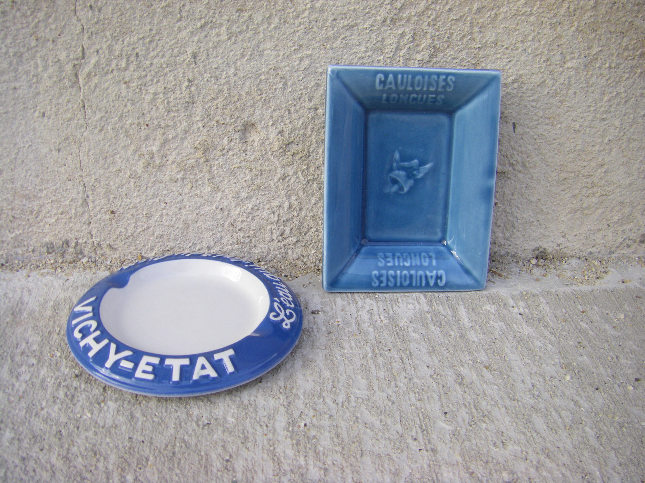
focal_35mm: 38
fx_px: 708
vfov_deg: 37.7
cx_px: 322
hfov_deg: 49.0
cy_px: 242
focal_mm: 6.3
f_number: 3.5
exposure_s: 1/60
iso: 64
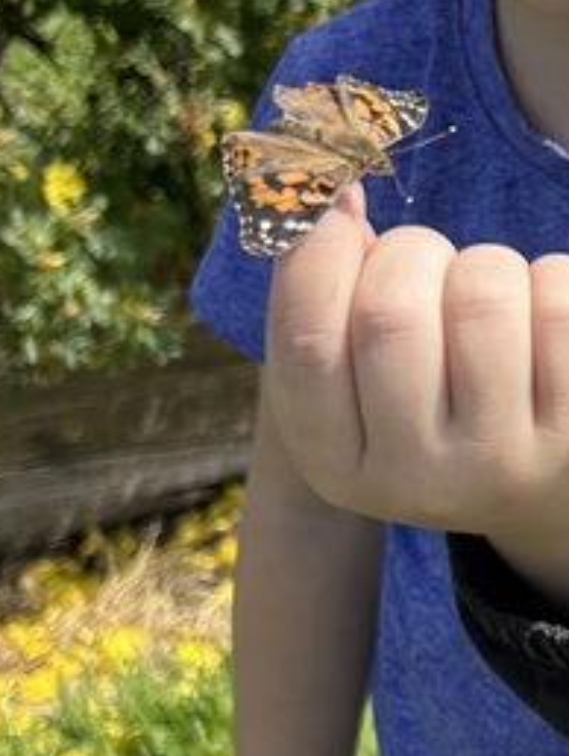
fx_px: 2254
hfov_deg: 13.1
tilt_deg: -25.9
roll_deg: -2.1
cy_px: 413
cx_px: 1012
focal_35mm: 103
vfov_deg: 19.1
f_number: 1.5
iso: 50
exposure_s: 1/1311
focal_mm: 5.7
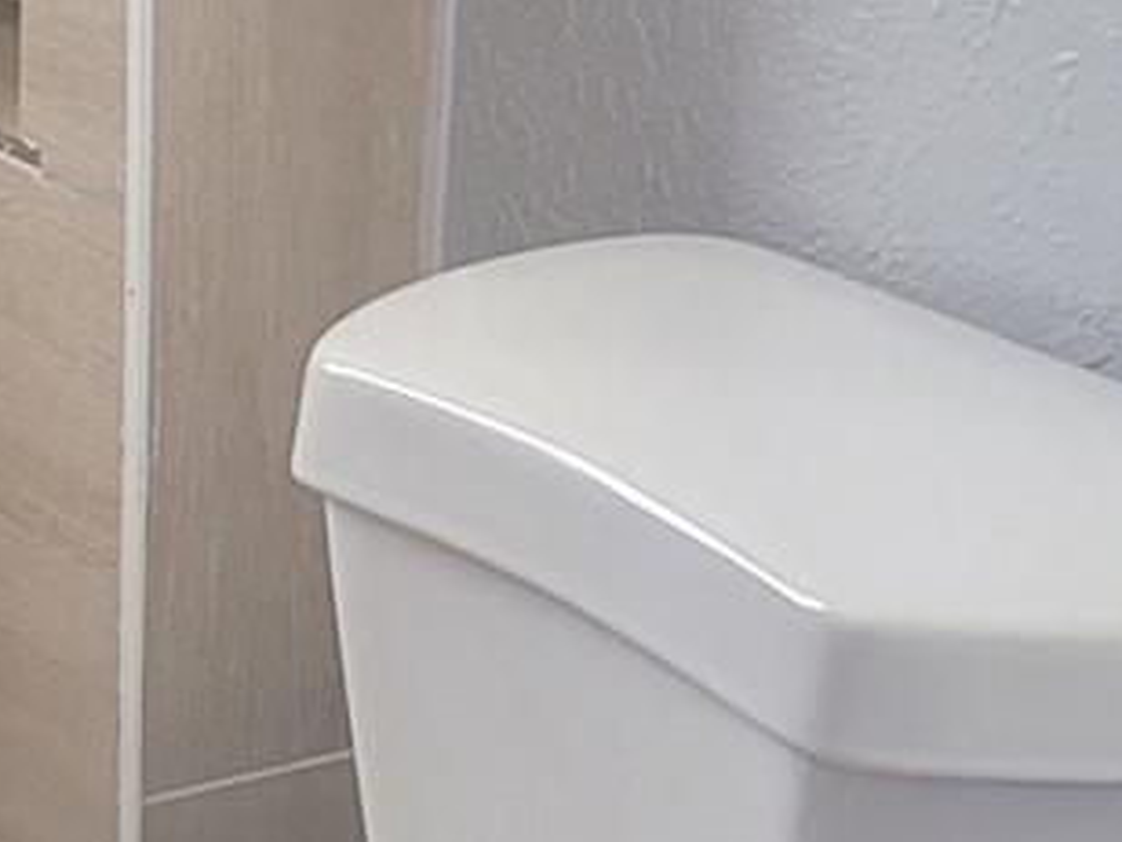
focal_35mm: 135
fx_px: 4376
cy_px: 1126
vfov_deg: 10.7
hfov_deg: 14.5
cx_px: 117
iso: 160
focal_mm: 5.4
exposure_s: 1/120
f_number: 1.8
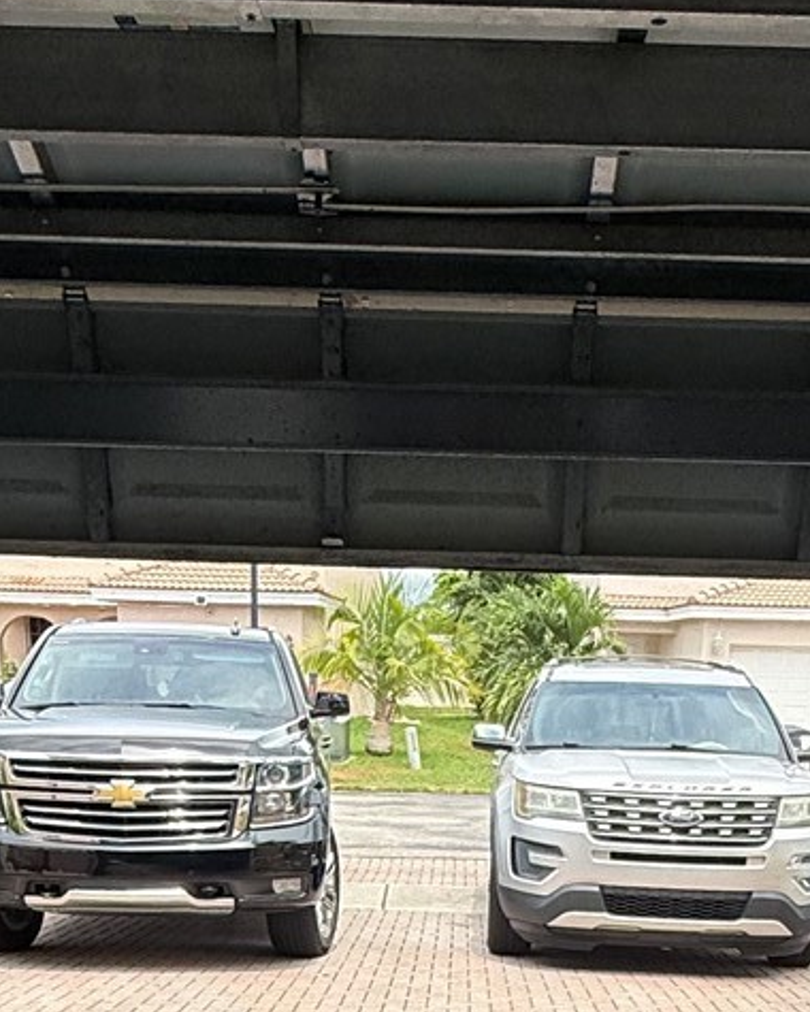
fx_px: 1378
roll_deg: -2.0
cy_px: 1199
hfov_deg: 32.7
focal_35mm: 46
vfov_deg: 33.3
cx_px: 456
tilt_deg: -20.7
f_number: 2.2
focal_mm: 2.22
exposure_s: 1/779
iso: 50
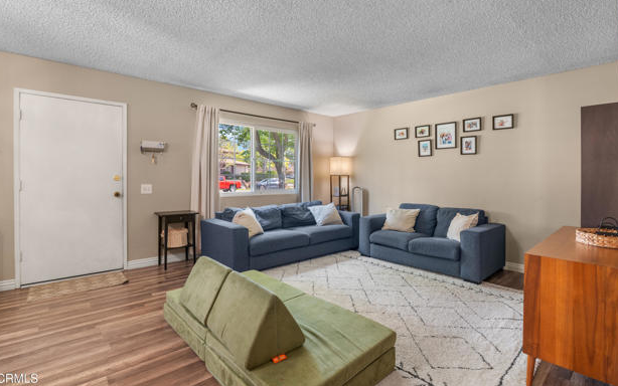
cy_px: 183
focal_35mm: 17
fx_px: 286
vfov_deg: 68.0
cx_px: 317
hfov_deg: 94.3
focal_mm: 16
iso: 100
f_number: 8
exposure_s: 3
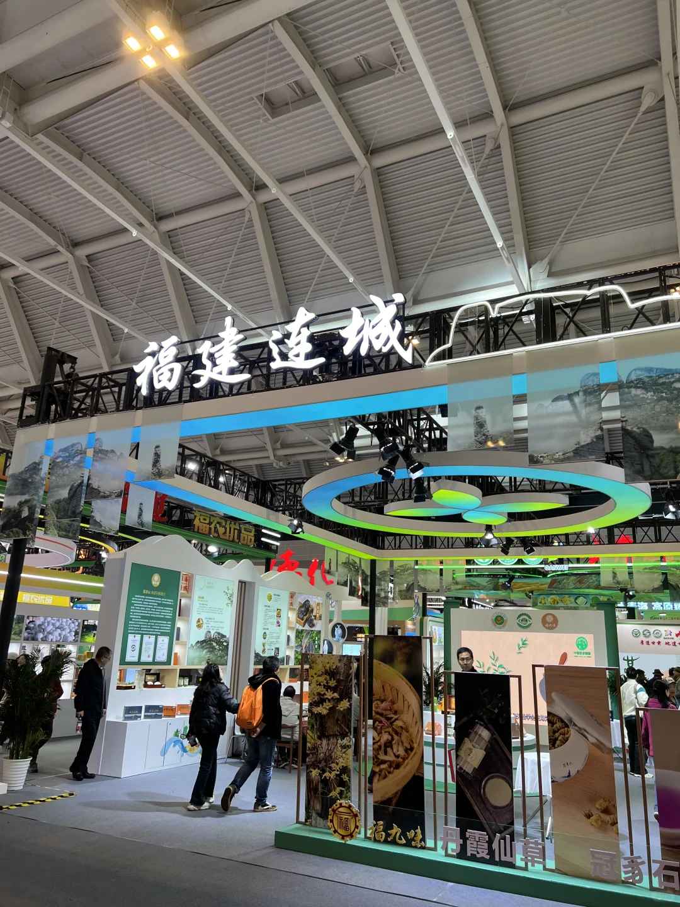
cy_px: 454
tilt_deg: +16.6
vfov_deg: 67.3
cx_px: 340
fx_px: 681
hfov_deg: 53.1
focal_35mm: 26
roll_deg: -2.4
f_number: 1.5
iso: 32
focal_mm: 5.7
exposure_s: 1/108
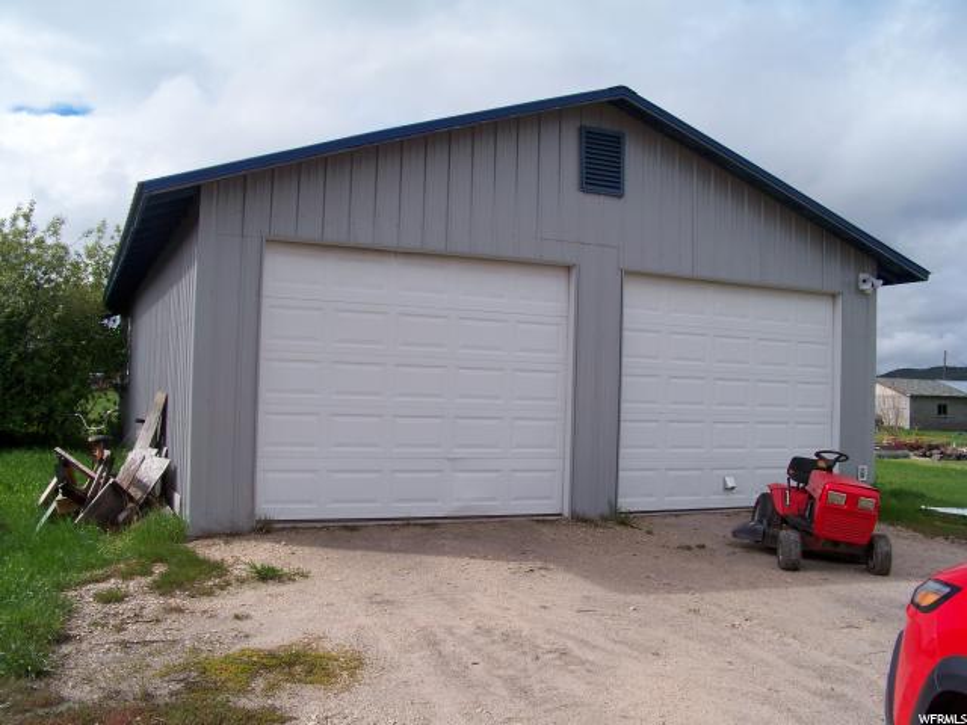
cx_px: 484
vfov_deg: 42.9
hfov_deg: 55.4
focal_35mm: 33
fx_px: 922
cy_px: 362
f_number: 4
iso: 64
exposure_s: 1/500
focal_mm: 5.85
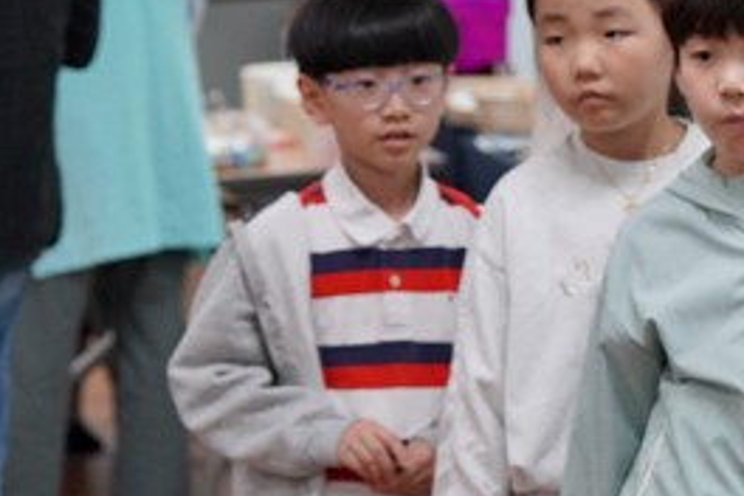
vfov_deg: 5.7
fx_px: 4939
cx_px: 1246
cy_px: 448
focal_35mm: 239
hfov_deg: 8.4
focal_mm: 70
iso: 1250
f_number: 4
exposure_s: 1/160
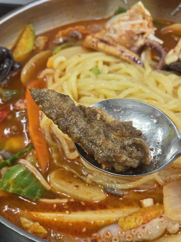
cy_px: 121
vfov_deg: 28.2
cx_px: 90
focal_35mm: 69
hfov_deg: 21.3
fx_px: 481
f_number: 2.4
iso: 200
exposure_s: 1/120
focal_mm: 7.9
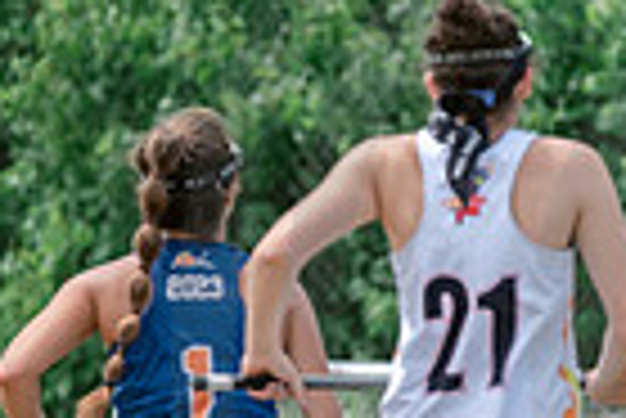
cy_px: 535
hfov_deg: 1.7
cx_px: 1514
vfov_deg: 1.1
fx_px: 21149
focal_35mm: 1215
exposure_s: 1/1600
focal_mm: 200
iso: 400
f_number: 5
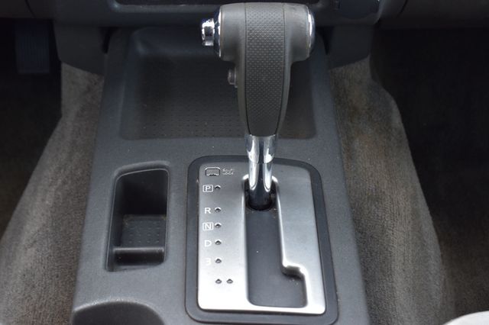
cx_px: 244
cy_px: 162
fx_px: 916
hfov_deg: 29.9
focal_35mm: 68
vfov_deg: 20.1
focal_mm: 45
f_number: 7.1
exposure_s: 1/25
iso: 400
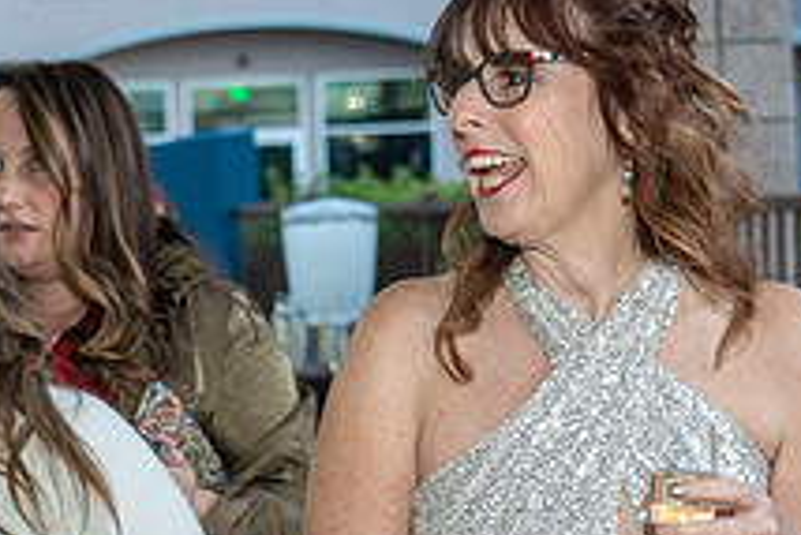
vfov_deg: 11.2
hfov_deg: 16.7
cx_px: 206
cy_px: 507
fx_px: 2716
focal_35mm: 122
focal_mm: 45
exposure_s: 1/160
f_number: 4
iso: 1600
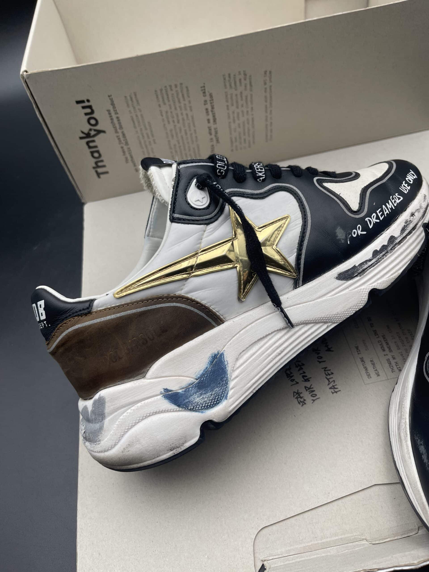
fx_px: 413
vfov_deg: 69.4
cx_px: 214
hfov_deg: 54.9
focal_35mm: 25
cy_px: 286
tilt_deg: -54.8
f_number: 1.6
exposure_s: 1/521
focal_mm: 5.1
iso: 32
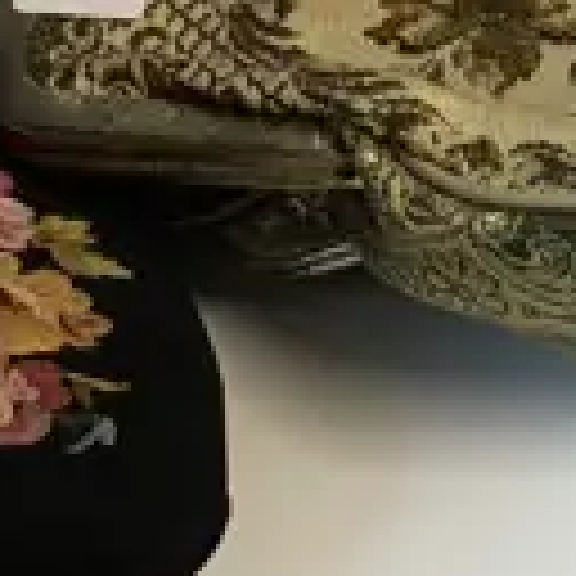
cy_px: 284
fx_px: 3859
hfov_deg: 8.0
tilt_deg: -50.6
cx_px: 1246
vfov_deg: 8.5
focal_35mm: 205
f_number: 2.2
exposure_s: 1/33
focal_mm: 4.15
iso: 32
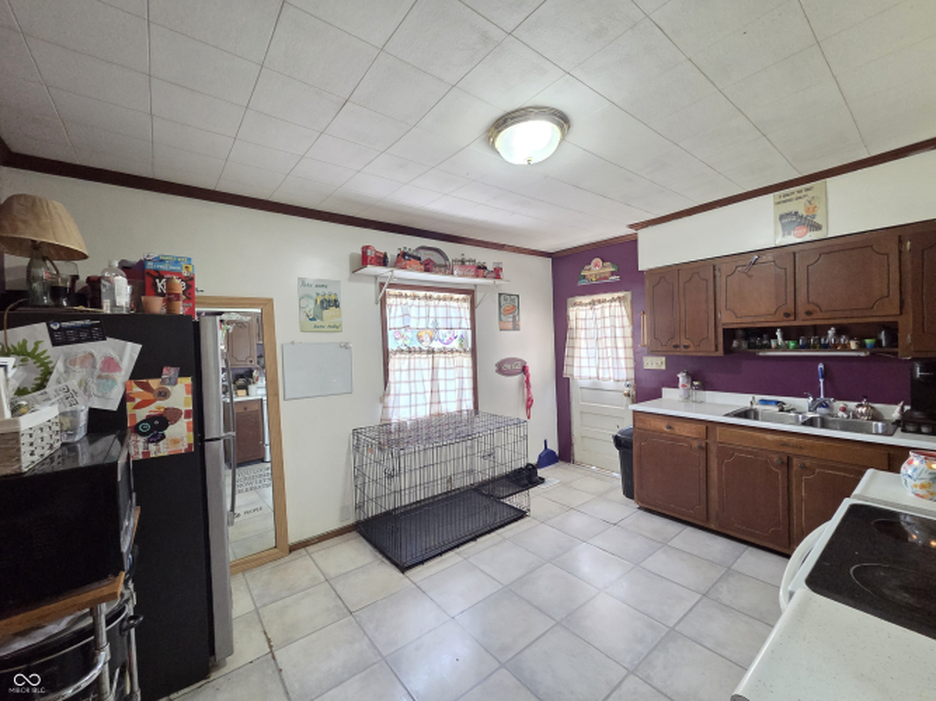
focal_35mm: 13
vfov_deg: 89.9
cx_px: 468
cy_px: 350
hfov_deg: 106.2
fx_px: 351
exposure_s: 1/60
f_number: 2.2
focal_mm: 2.2
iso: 640
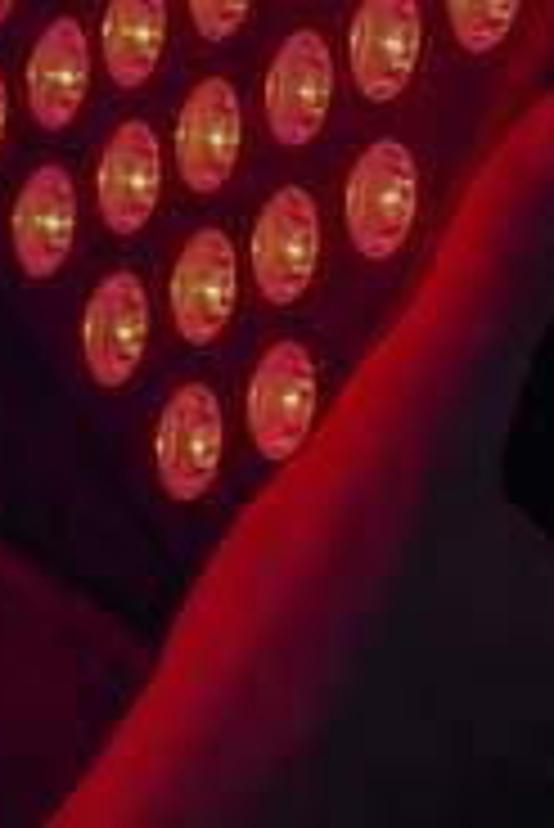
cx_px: 266
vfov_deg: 8.6
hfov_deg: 5.8
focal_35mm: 236
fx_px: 5437
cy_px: -256
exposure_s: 1/60
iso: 250
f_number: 5
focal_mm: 58
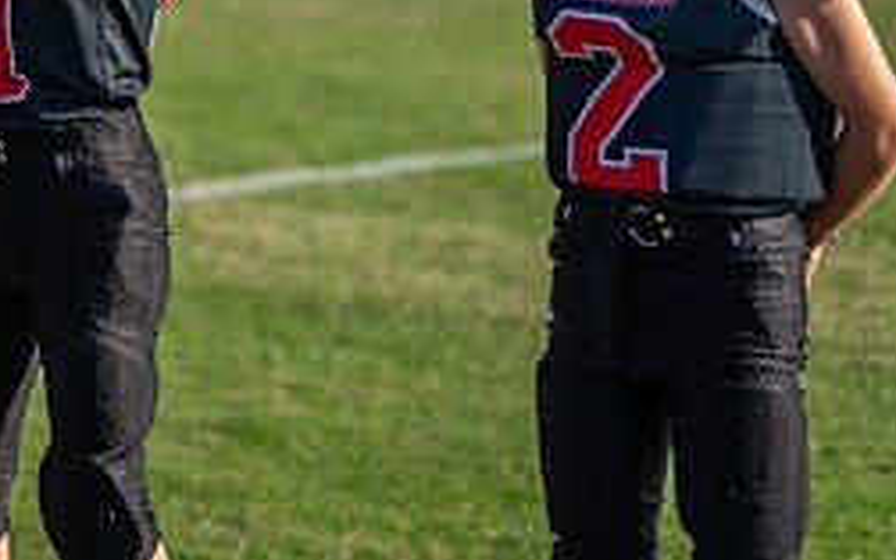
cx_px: -125
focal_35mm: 191
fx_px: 4665
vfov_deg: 6.8
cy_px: -119
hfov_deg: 10.8
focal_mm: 81
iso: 100
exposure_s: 1/800
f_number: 2.8
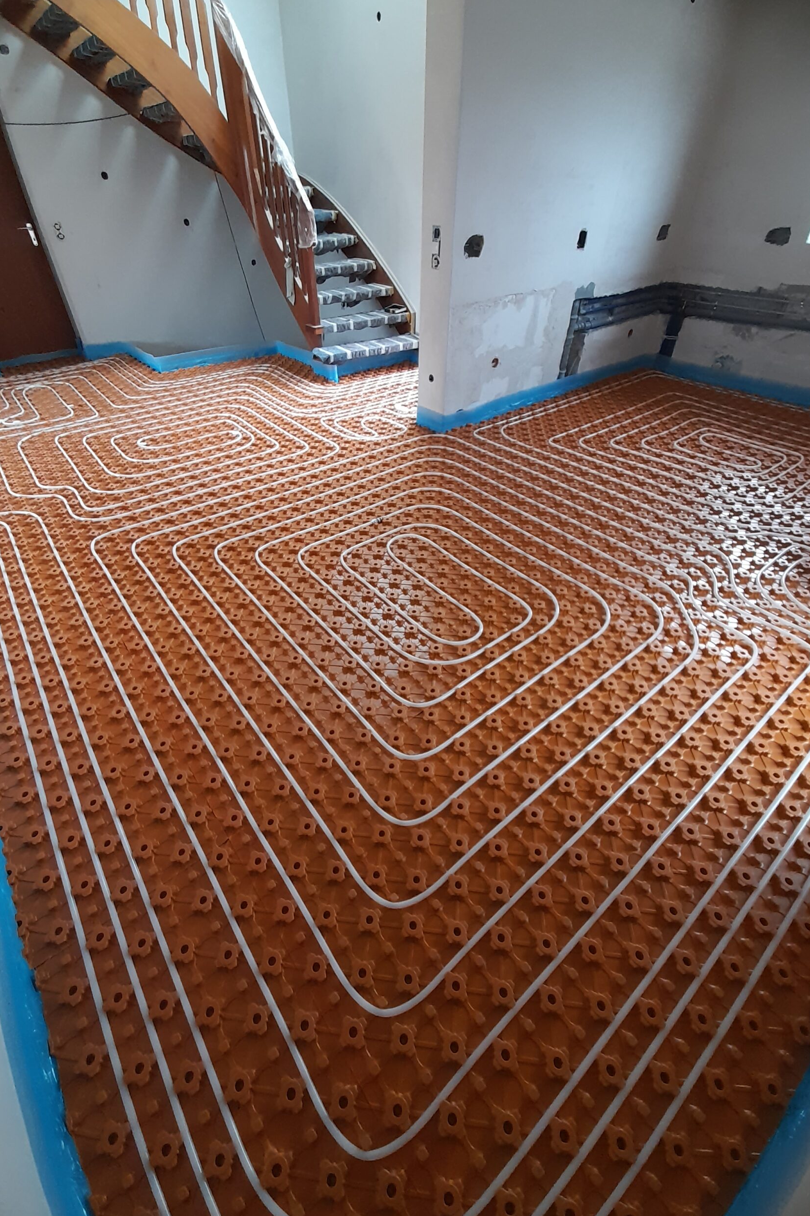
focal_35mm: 14
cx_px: 384
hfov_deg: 81.1
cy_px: 604
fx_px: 472
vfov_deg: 104.3
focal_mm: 1.42
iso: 200
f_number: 2.2
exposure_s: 1/33
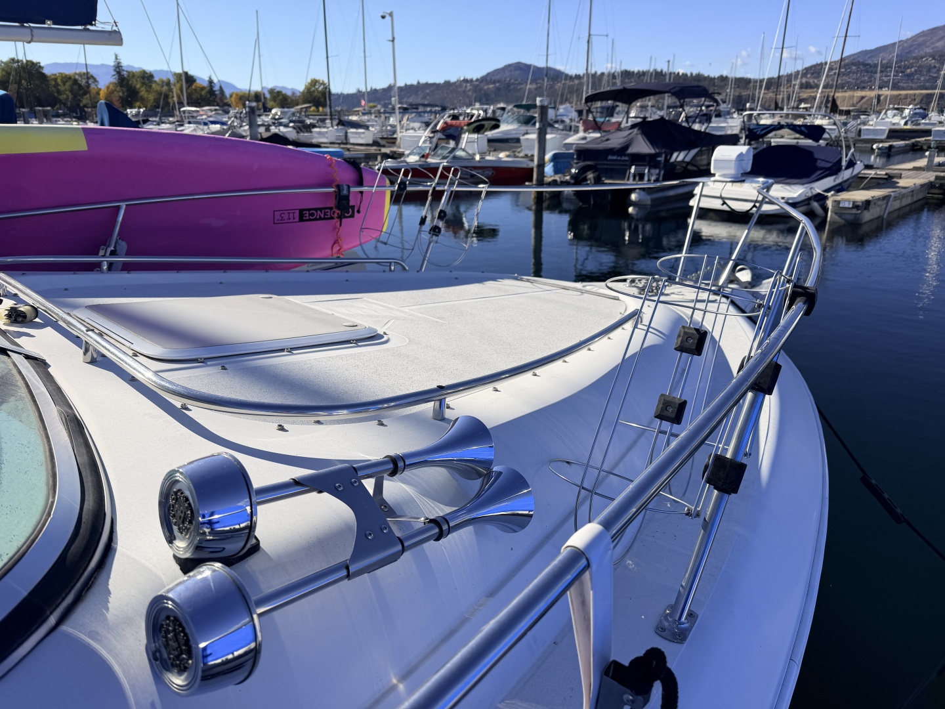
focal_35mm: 24
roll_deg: +0.3
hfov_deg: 71.6
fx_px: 655
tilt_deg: -19.4
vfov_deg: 56.8
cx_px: 472
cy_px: 354
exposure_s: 1/5714
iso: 80
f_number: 1.78
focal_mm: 6.76
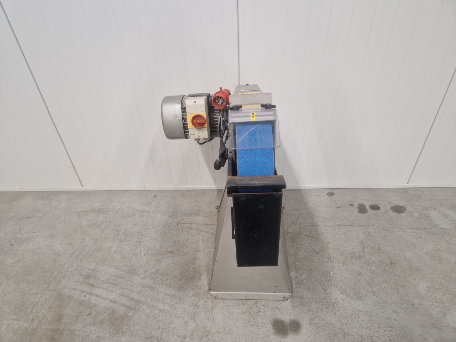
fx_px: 303
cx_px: 228
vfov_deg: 58.9
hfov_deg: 73.9
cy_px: 171
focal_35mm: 23
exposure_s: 1/100
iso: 50
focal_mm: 5.4
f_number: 1.8
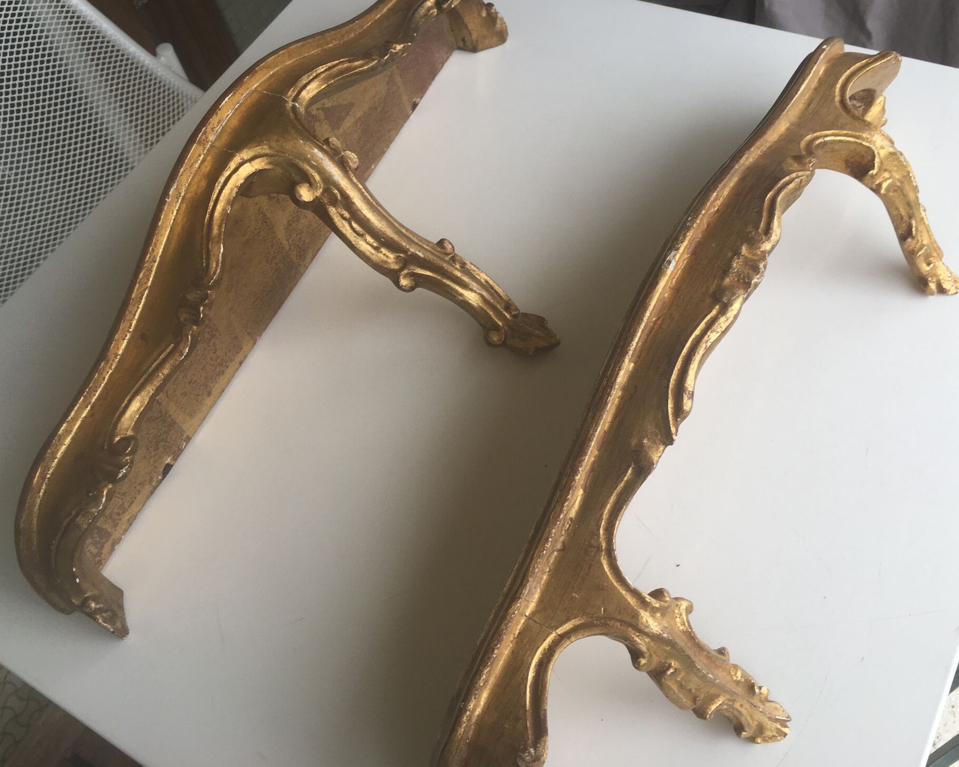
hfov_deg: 57.2
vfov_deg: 47.1
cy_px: 374
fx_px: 880
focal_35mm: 31
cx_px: 476
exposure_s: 1/50
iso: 25
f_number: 2.2
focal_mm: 4.15
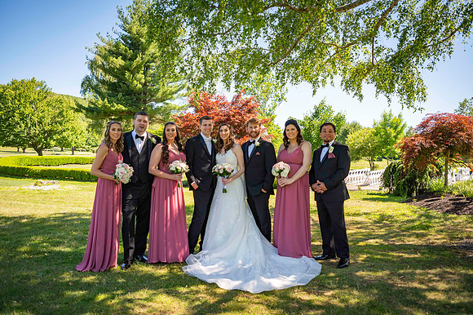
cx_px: 236
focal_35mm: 28
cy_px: 158
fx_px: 368
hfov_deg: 65.5
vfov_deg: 46.4
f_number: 3.2
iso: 100
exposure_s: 1/800
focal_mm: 28
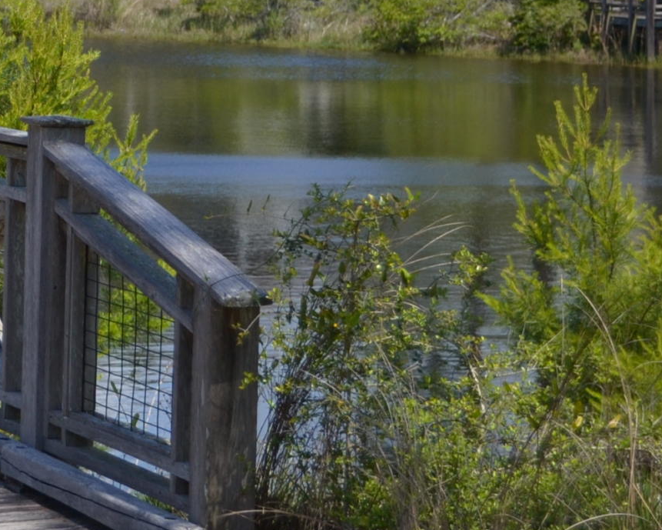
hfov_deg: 11.7
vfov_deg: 9.7
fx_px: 3076
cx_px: -370
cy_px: -83
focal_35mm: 157
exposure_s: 1/800
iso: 100
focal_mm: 32
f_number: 4.8
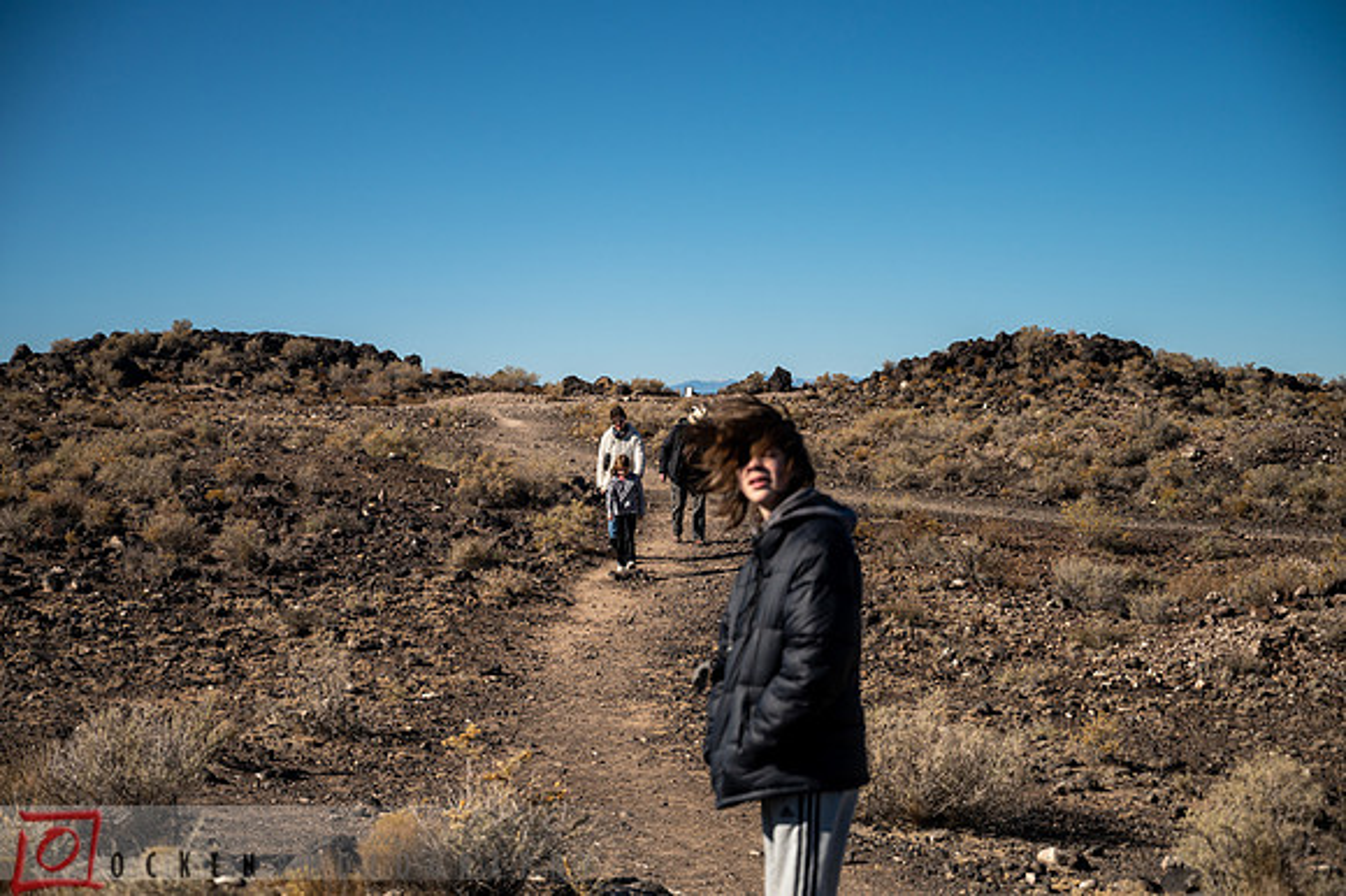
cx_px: 673
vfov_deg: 21.0
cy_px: 448
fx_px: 2419
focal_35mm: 65
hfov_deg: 31.1
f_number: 4
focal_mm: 64
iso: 200
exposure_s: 1/5000
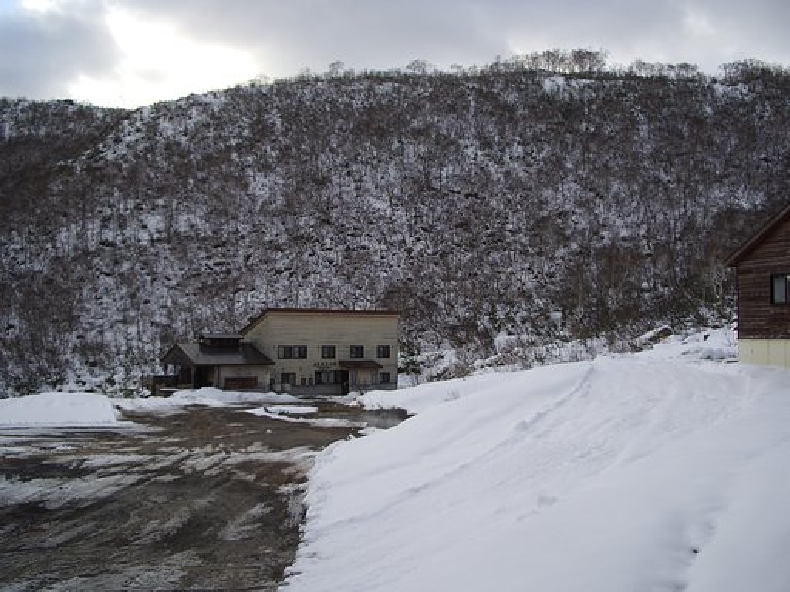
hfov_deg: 52.6
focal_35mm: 35
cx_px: 395
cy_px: 296
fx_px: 799
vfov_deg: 40.7
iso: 50
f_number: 4.3
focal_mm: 5.8
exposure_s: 1/160
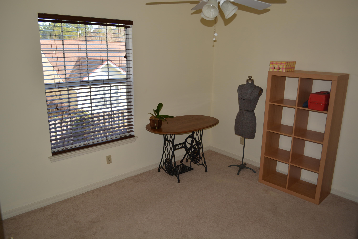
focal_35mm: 27
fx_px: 269
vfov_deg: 47.9
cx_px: 179
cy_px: 120
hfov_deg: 67.4
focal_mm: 18
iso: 100
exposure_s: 1/200
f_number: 3.5
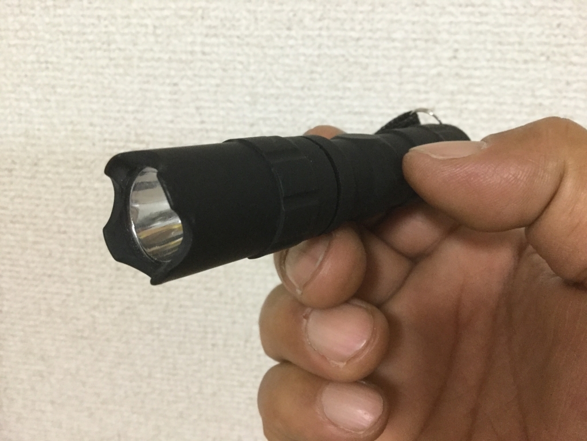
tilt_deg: -20.1
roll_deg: -3.4
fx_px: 526
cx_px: 294
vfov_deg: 45.4
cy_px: 220
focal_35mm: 31
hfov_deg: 58.4
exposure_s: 1/20
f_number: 2.4
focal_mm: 3.3
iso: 200
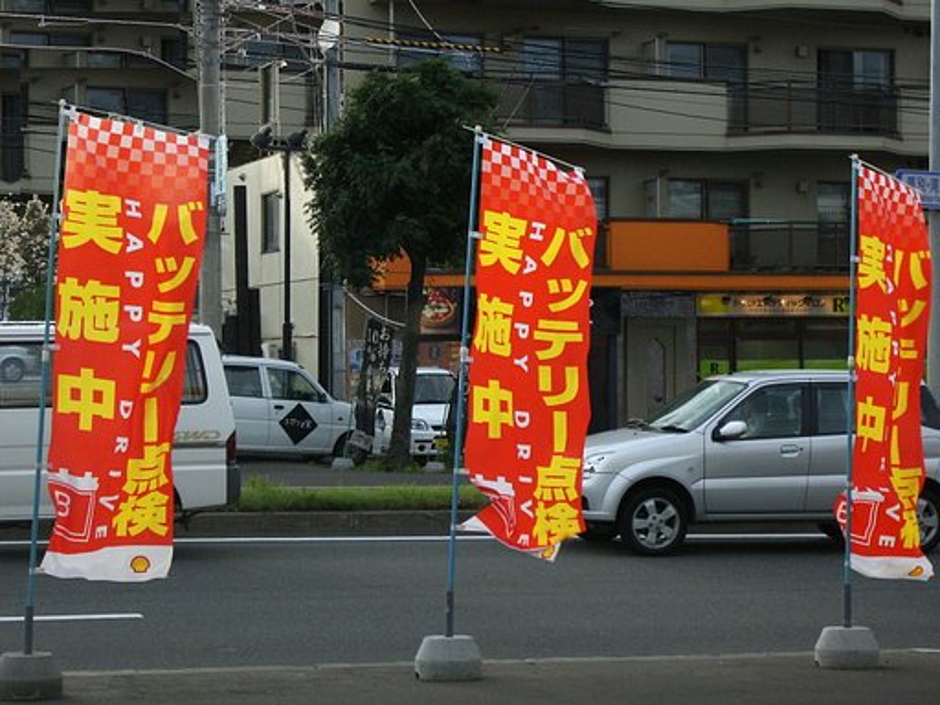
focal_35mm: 89
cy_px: 352
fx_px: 2417
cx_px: 470
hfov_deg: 22.0
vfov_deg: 16.6
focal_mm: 14.6
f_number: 4.4
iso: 160
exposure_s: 1/200
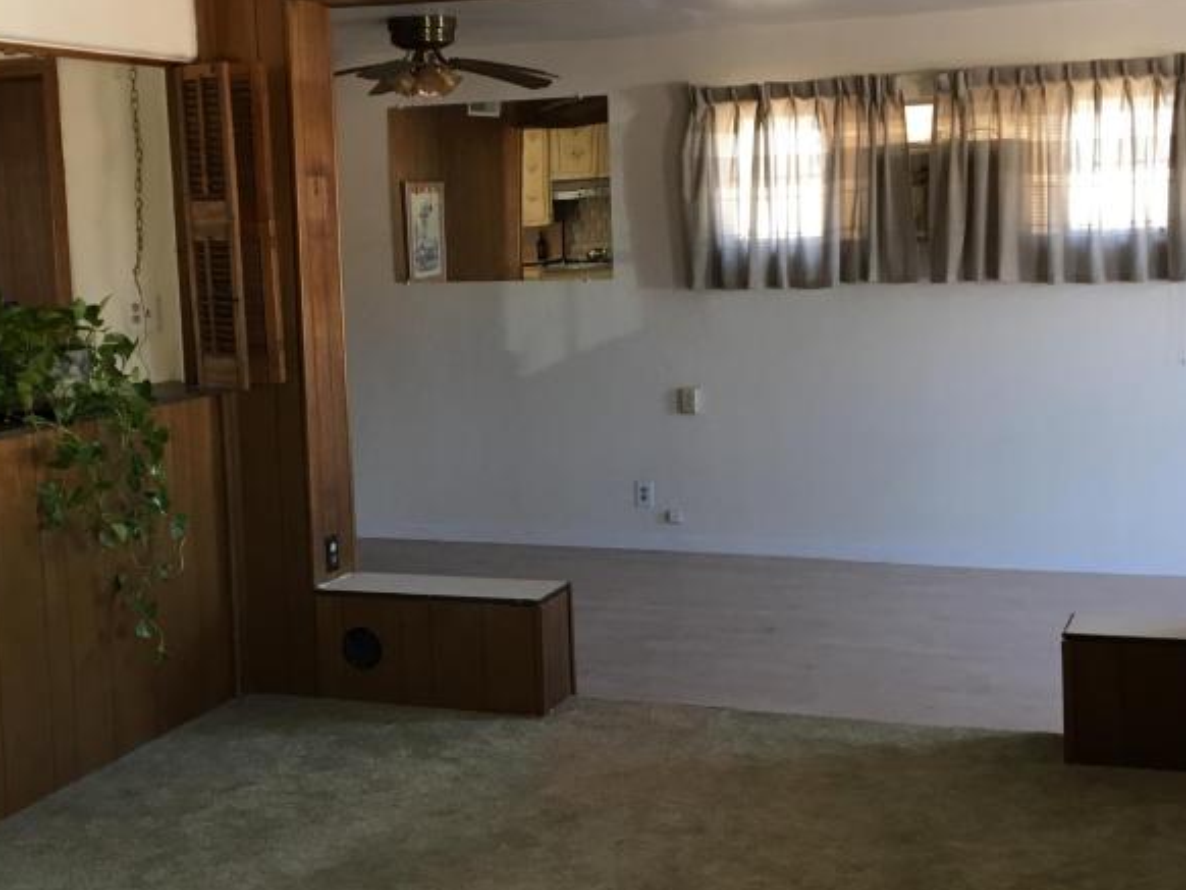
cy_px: 415
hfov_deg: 37.4
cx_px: 526
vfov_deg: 28.6
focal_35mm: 51
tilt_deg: -5.6
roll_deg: +2.0
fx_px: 1748
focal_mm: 4.15
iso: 80
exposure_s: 1/30
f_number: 2.2
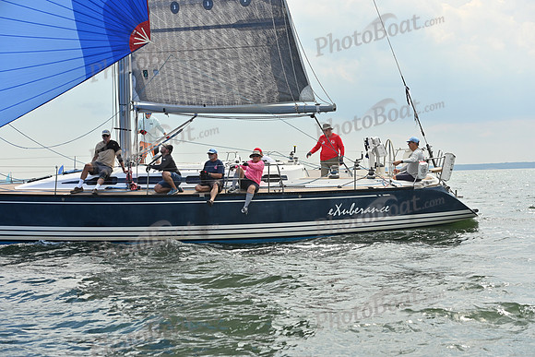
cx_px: 268
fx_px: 1040
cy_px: 178
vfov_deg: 19.5
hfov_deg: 28.8
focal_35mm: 70
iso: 320
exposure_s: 1/1600
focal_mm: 70
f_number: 7.1
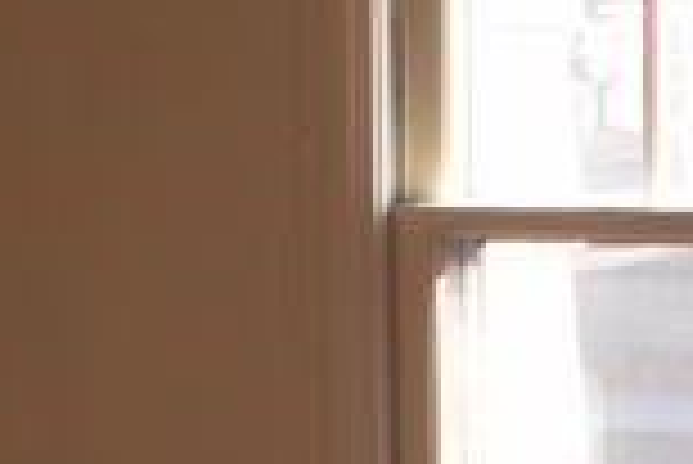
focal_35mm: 151
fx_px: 2909
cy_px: 559
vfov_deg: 9.0
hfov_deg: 13.6
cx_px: 310
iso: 50
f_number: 3.5
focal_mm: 5.86
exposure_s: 1/50
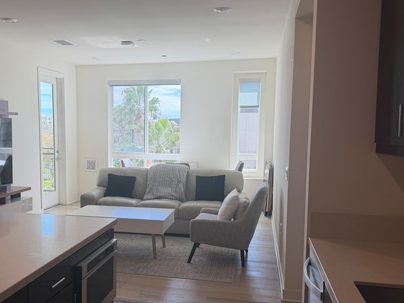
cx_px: 155
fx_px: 432
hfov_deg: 49.7
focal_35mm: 37
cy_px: 169
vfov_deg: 38.6
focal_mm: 6.76
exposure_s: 1/453
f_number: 1.78
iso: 80
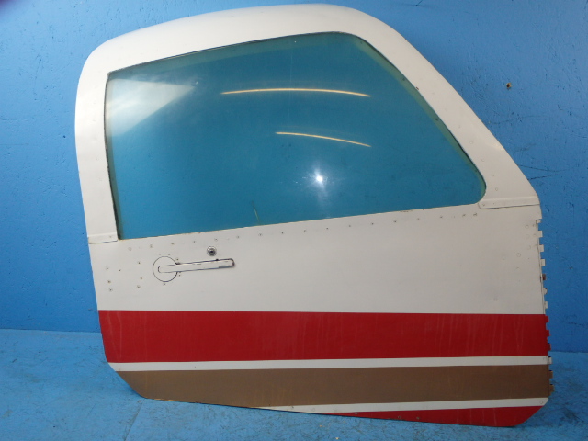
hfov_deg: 63.4
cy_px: 220
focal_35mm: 28
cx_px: 294
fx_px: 476
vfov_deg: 49.7
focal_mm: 5
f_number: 3.9
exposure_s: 1/50
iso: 200
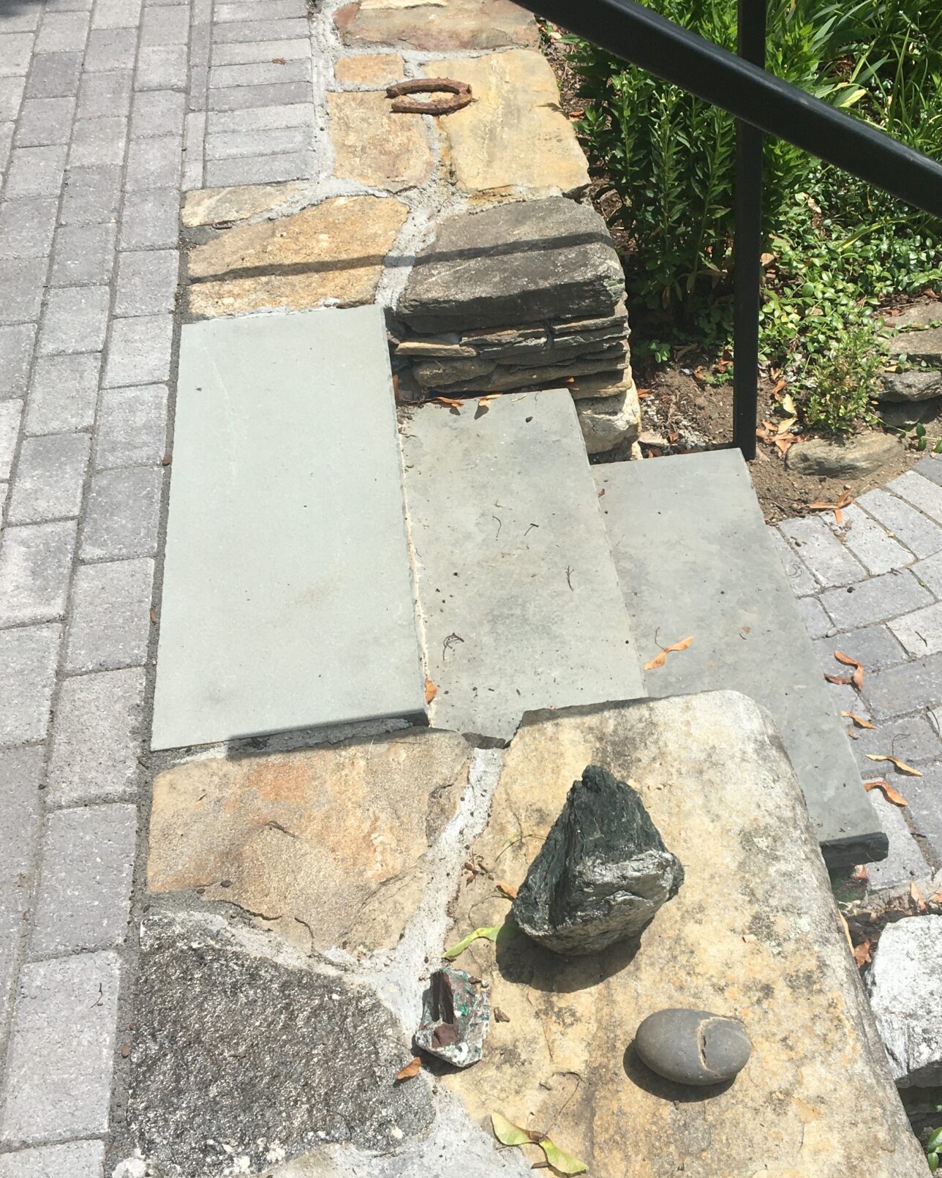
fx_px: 1568
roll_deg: +2.6
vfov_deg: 41.2
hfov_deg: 33.2
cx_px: 626
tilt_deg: -42.0
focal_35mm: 45
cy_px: 586
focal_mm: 4.15
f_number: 2.2
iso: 25
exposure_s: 1/1876
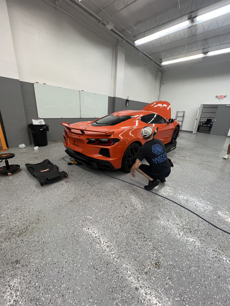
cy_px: 153
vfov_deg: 106.2
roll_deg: -2.9
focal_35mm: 13
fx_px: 115
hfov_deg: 89.9
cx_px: 115
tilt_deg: -18.2
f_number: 1.8
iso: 200
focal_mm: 1.57
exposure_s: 1/120
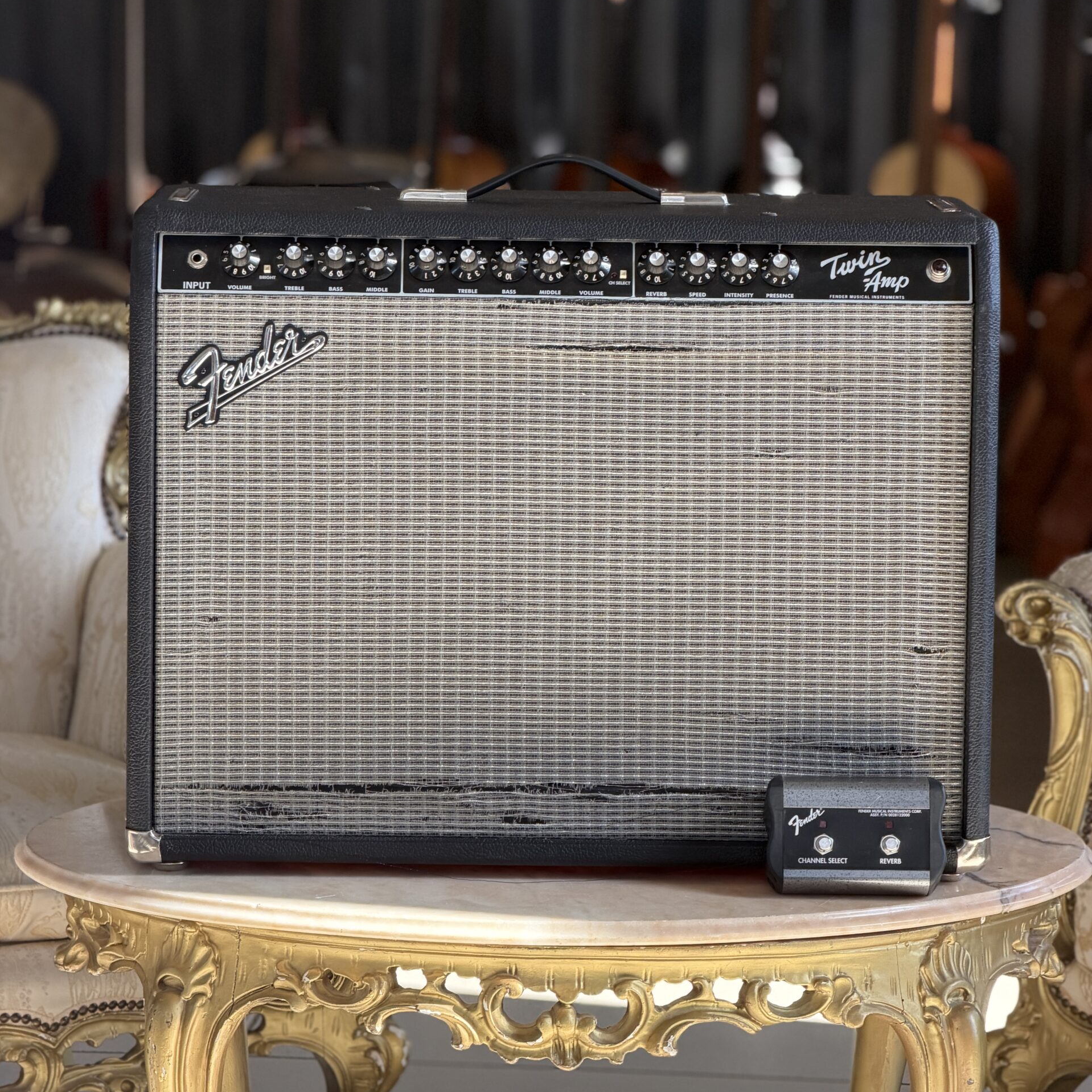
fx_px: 4211
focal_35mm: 118
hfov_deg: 14.8
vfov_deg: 14.8
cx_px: 546
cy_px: 521
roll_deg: -1.2
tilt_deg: -8.8
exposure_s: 1/121
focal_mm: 16.89
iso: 100
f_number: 2.8
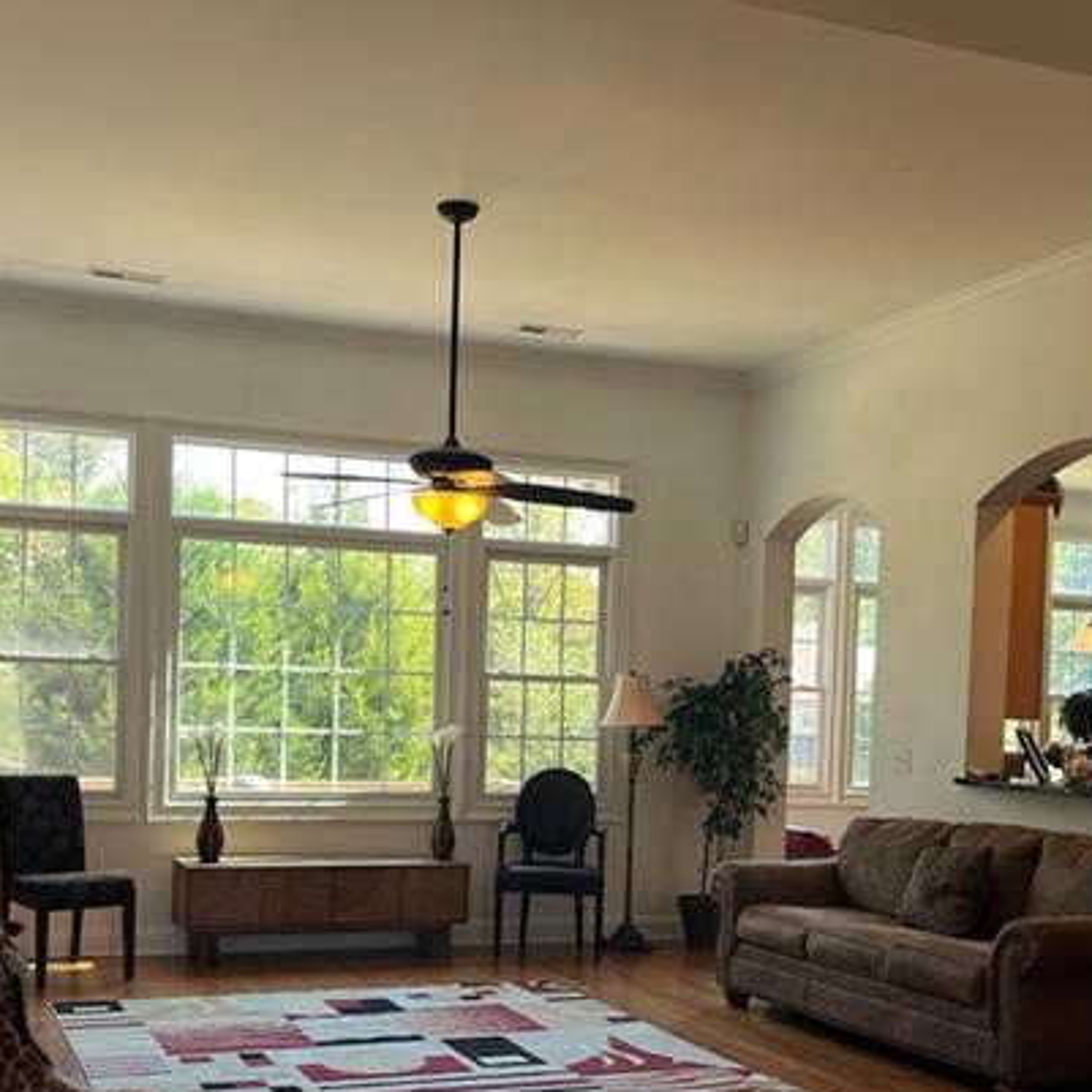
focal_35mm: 44
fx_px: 1570
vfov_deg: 37.9
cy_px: 738
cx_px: 520
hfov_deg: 38.3
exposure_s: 1/120
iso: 50
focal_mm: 5.1
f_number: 1.6
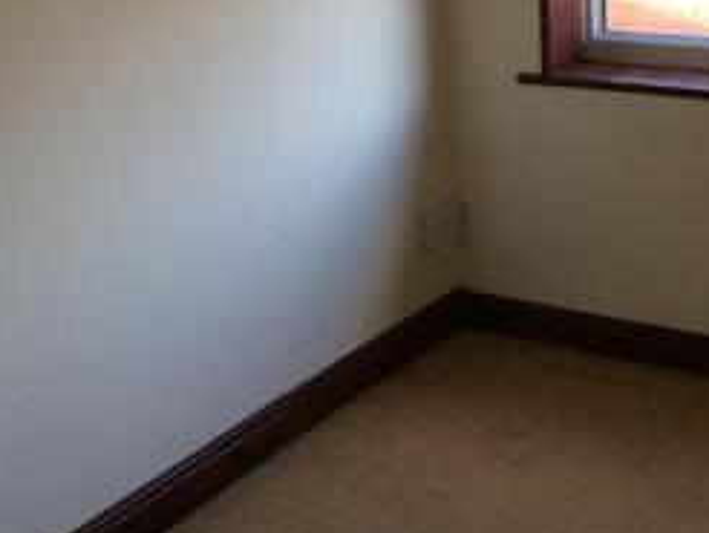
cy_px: 94
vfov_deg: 20.5
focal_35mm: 71
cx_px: 506
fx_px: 1456
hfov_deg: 27.1
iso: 50
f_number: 2.2
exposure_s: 1/60
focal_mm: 4.12
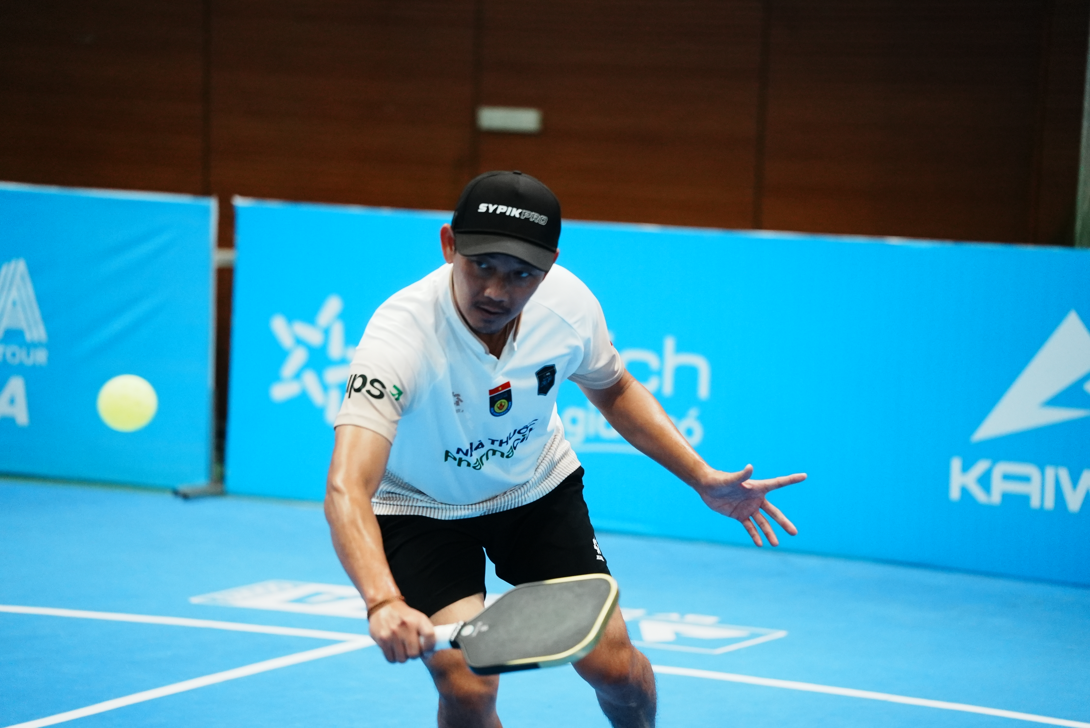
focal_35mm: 126
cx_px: 545
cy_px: 364
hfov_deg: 16.3
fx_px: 3817
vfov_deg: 10.9
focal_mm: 126
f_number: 2.8
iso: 5000
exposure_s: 1/640
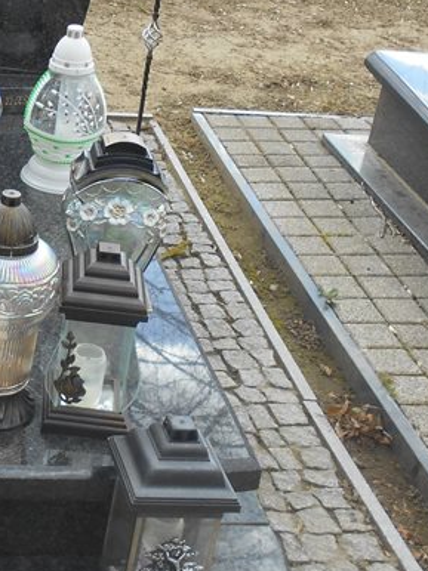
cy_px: 225
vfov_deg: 28.1
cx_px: -99
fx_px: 1139
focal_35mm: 69
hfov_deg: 19.9
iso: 80
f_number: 3.2
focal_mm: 4.6
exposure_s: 1/200
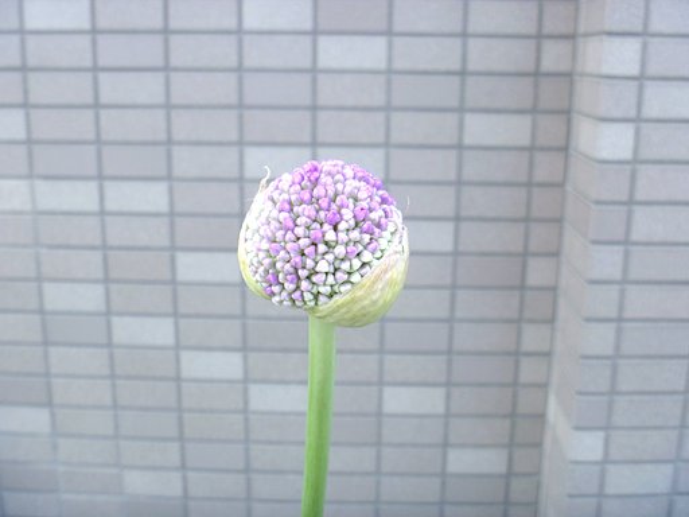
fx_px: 816
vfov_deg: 35.1
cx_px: 344
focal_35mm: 41
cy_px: 258
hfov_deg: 45.8
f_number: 3.6
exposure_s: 1/200
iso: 200
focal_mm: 7.2
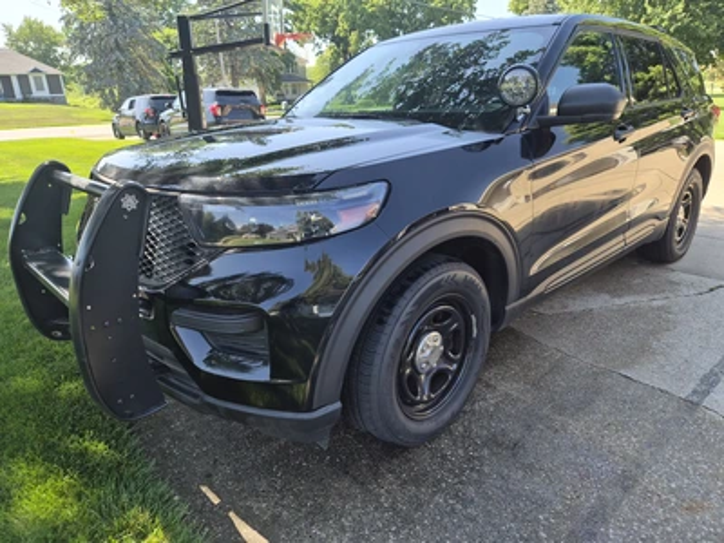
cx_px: 362
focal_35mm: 23
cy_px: 272
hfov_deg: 73.9
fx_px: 481
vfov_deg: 58.9
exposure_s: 1/886
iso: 80
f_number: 1.8
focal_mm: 5.4
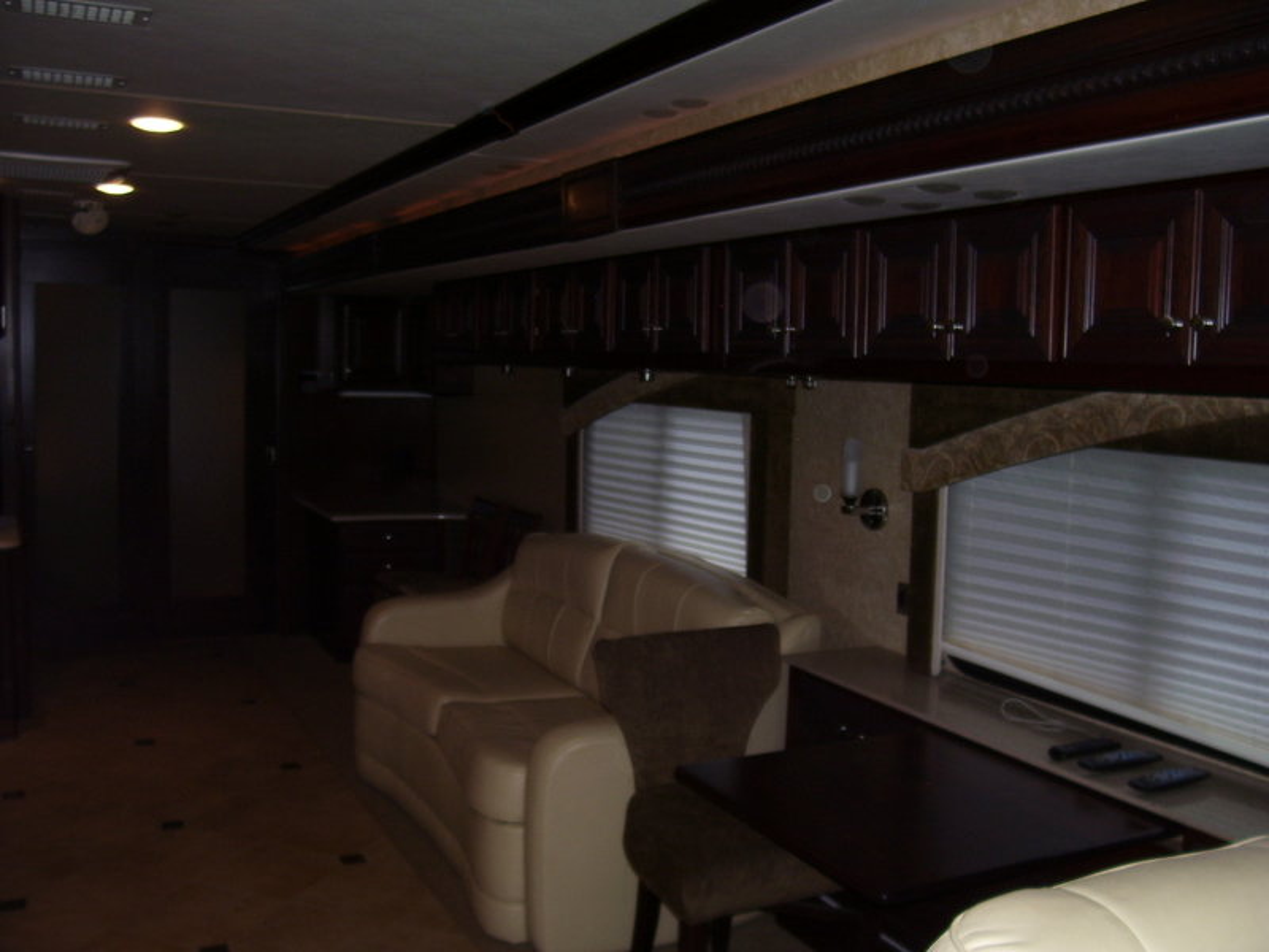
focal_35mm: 34
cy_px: 476
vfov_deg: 41.8
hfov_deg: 54.0
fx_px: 1246
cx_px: 634
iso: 80
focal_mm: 5.6
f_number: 2.7
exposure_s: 1/60
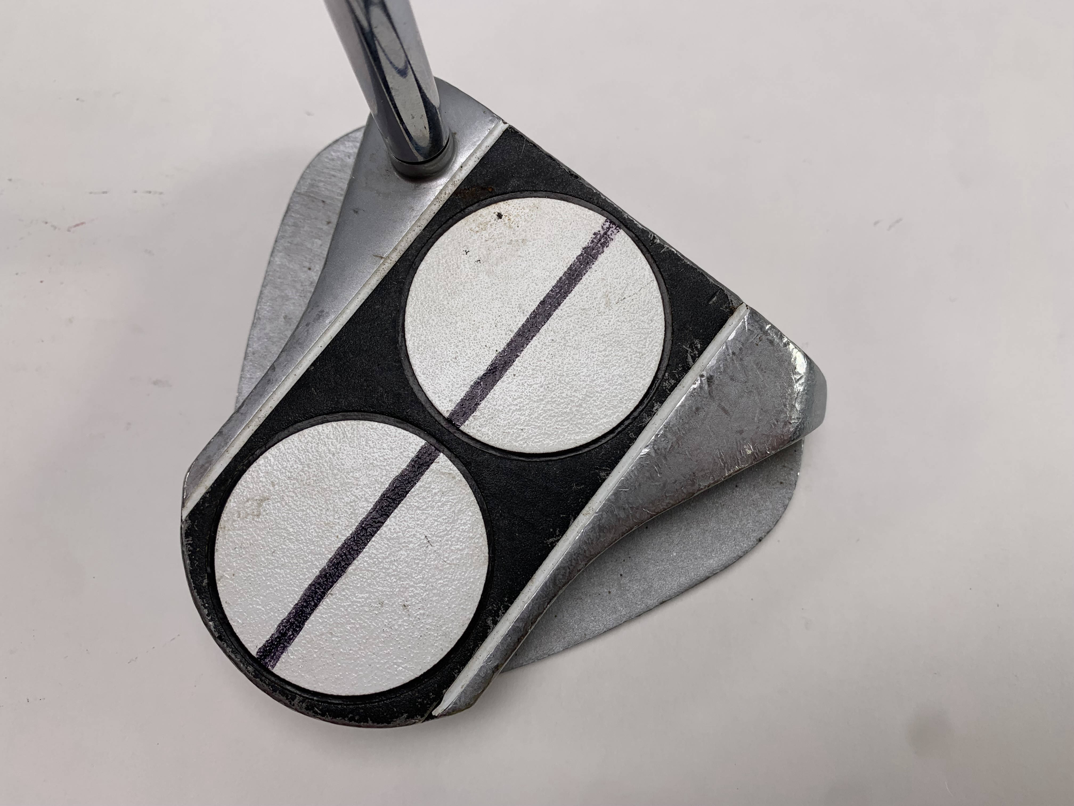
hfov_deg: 67.3
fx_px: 807
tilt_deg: -73.7
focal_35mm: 26
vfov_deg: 53.1
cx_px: 537
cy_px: 403
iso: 25
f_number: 1.8
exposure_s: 1/283
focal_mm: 4.25
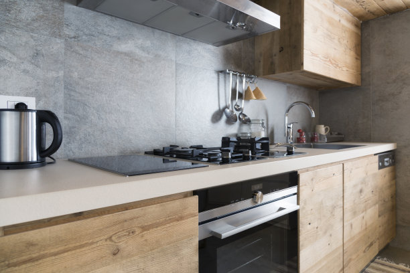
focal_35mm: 24
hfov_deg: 73.7
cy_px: 136
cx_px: 205
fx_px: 273
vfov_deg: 53.1
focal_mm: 24
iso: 100
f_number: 5.6
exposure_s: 1/5
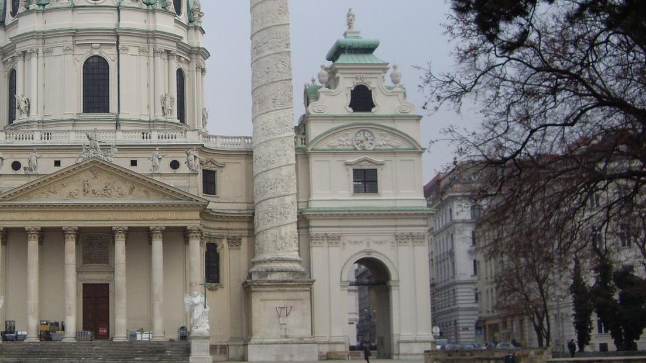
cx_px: 123
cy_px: 139
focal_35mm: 72
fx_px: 1233
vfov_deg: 16.7
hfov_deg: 28.7
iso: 100
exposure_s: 1/160
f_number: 2.8
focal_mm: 7.9
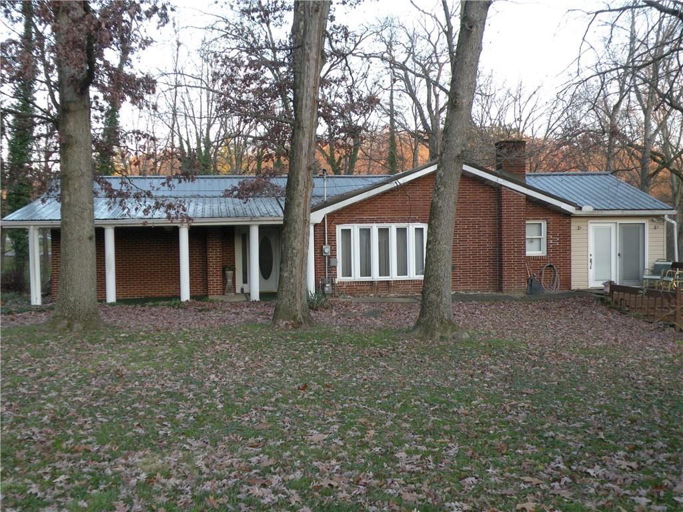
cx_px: 342
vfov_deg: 34.3
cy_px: 256
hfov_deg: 44.8
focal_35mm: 42
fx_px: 829
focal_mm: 7.4
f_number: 3.2
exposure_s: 1/60
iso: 144
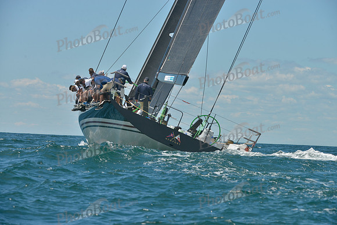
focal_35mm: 200
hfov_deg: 10.3
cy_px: 112
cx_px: 168
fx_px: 1873
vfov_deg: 6.9
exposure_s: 1/800
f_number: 10
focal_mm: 200
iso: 280
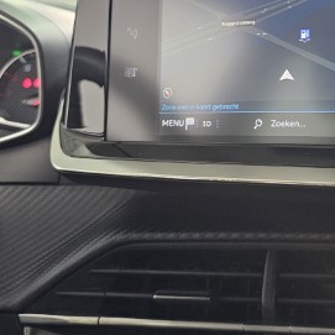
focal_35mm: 48
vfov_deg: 34.4
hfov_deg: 34.1
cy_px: 73
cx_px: 277
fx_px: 526
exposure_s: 1/142
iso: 500
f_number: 1.7
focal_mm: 6.3
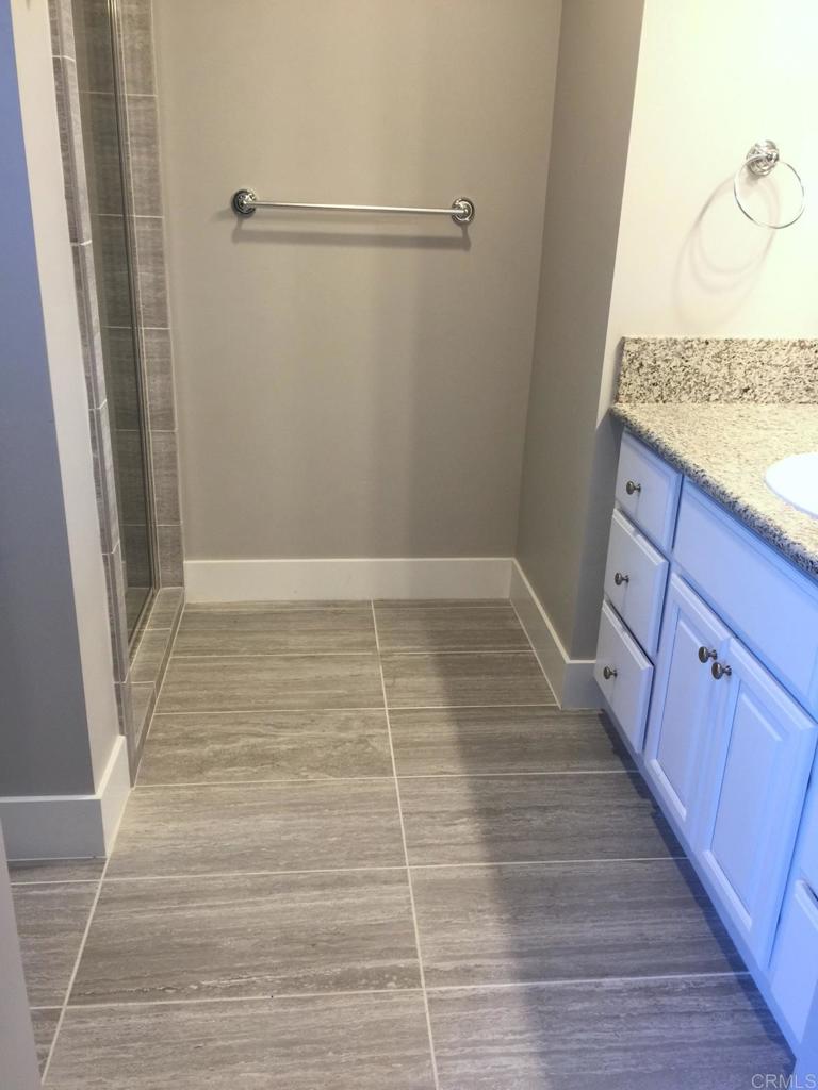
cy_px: 545
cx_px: 409
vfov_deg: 61.7
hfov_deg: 48.2
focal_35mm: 29
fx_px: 914
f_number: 2.2
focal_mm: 4.15
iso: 32
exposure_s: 1/15
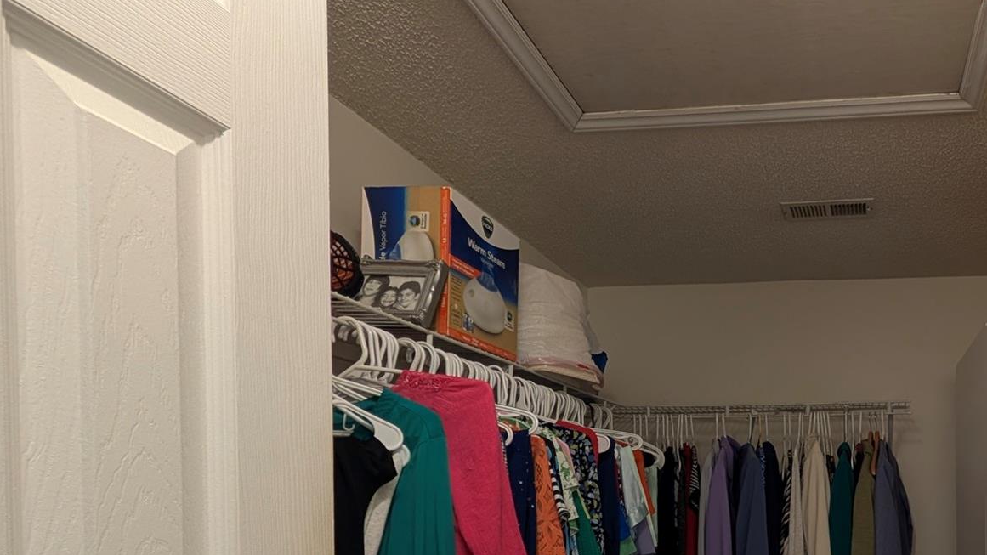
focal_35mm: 23
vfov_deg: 45.1
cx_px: 825
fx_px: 602
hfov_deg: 69.0
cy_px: 496
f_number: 1.7
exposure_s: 1/24
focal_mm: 2.02
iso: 63
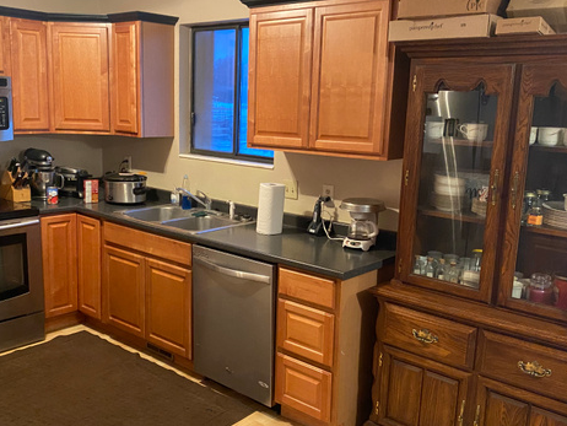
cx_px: 252
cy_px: 220
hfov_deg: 51.2
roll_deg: -2.5
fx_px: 590
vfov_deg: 39.7
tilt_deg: -11.5
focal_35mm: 36
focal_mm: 4.25
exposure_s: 1/30
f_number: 1.8
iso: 500
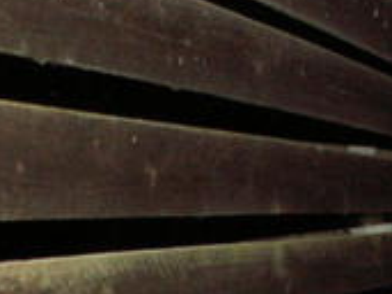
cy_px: 443
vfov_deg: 10.9
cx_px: 197
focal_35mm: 131
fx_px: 1482
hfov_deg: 15.1
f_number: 2.8
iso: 160
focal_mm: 5.86
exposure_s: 1/40
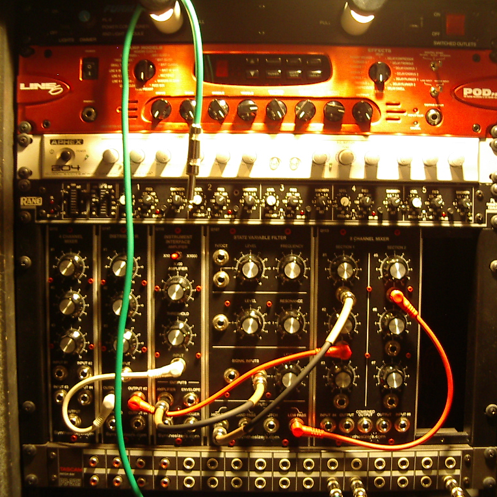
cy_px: 249
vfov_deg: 37.6
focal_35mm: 45
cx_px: 256
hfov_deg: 37.5
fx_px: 731
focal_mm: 5.8
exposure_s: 1/4
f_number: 2.6
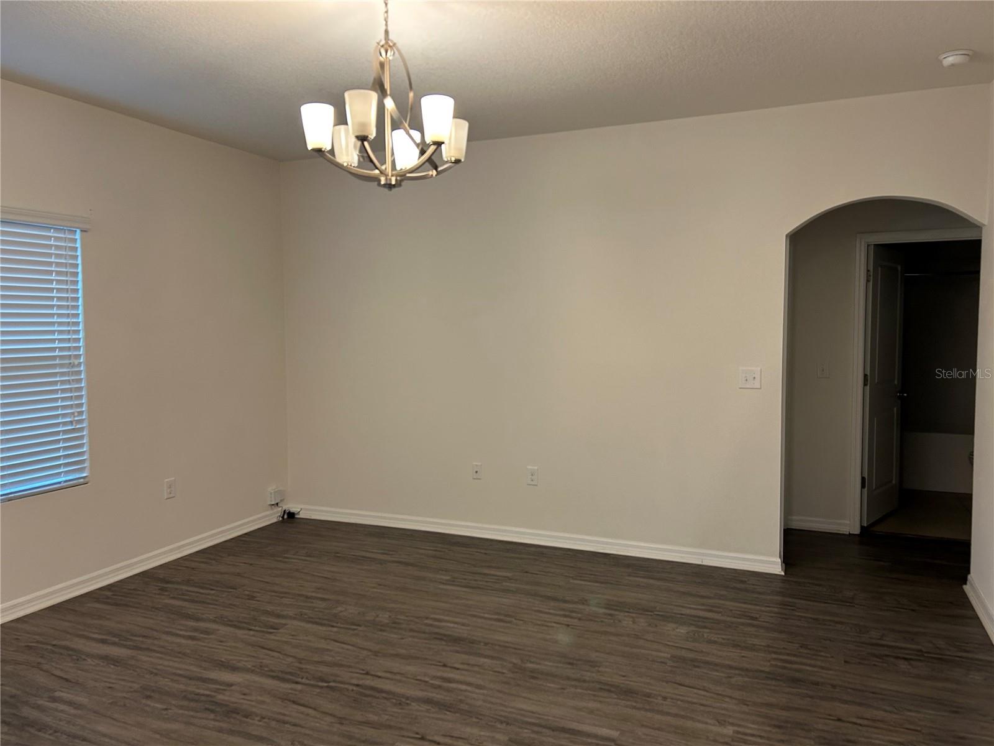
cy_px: 373
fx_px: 747
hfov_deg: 67.3
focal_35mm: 26
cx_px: 497
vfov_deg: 53.1
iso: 160
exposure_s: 1/60
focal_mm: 5.7
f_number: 1.5
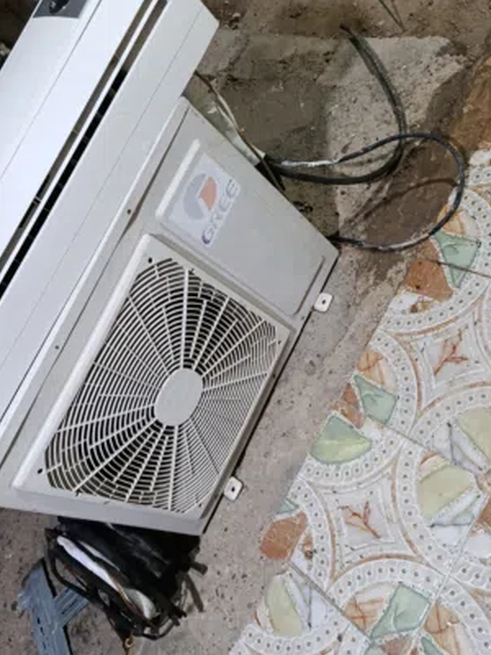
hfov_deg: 44.2
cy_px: 332
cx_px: 247
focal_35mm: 32
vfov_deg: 56.8
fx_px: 605
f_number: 1.7
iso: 1000
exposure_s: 1/50
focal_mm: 5.24
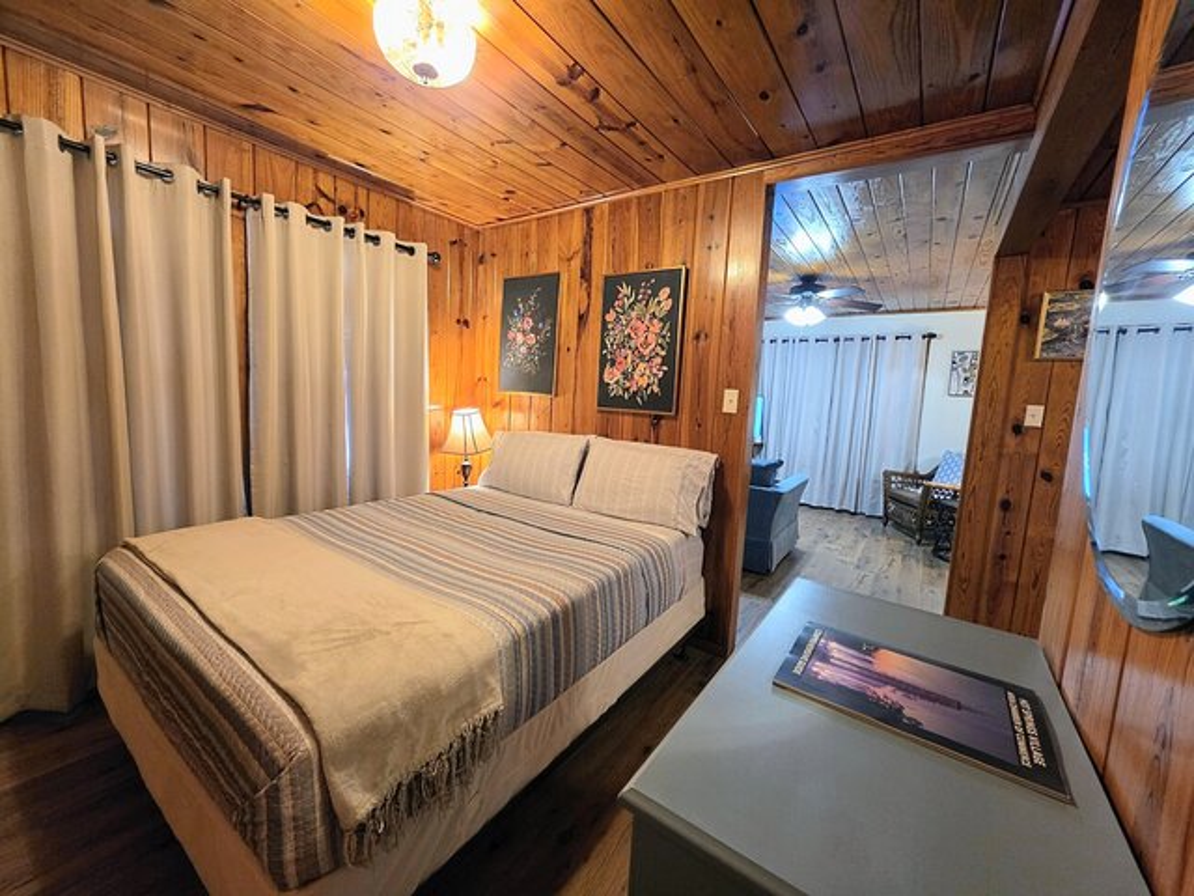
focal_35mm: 13
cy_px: 448
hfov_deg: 106.2
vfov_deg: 89.9
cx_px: 597
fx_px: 448
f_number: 1.9
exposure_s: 1/60
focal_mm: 2.2
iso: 400
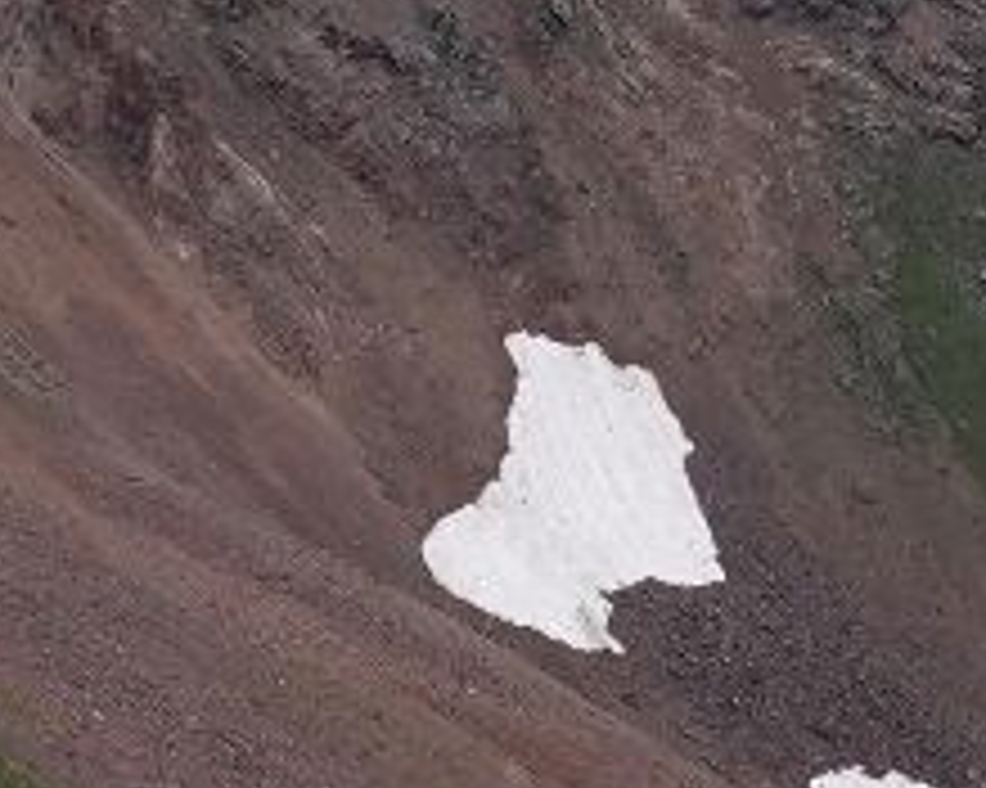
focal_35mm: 422
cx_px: 2161
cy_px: 948
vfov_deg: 3.7
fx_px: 12309
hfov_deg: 4.5
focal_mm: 18.24
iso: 100
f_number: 5
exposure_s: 1/200
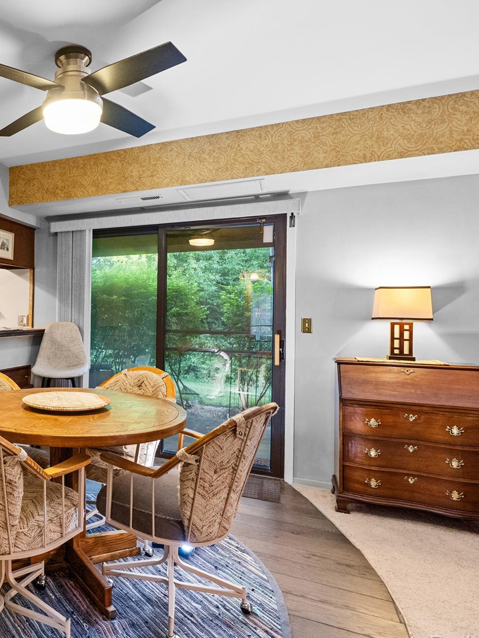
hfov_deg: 49.1
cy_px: 326
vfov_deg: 71.6
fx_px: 443
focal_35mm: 24
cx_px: 28
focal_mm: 16
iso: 10000
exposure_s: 1/30
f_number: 5.6
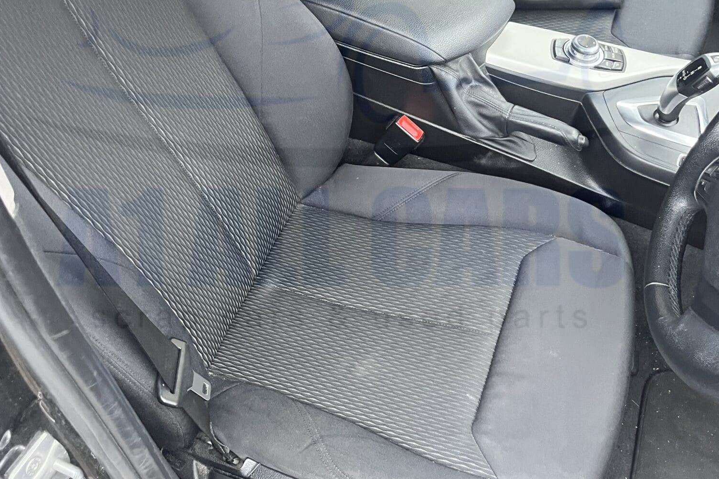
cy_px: 129
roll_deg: +0.1
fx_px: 739
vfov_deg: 35.3
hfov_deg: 51.9
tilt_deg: -41.4
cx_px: 360
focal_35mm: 37
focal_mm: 5.1
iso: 500
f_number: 1.6
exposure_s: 1/49
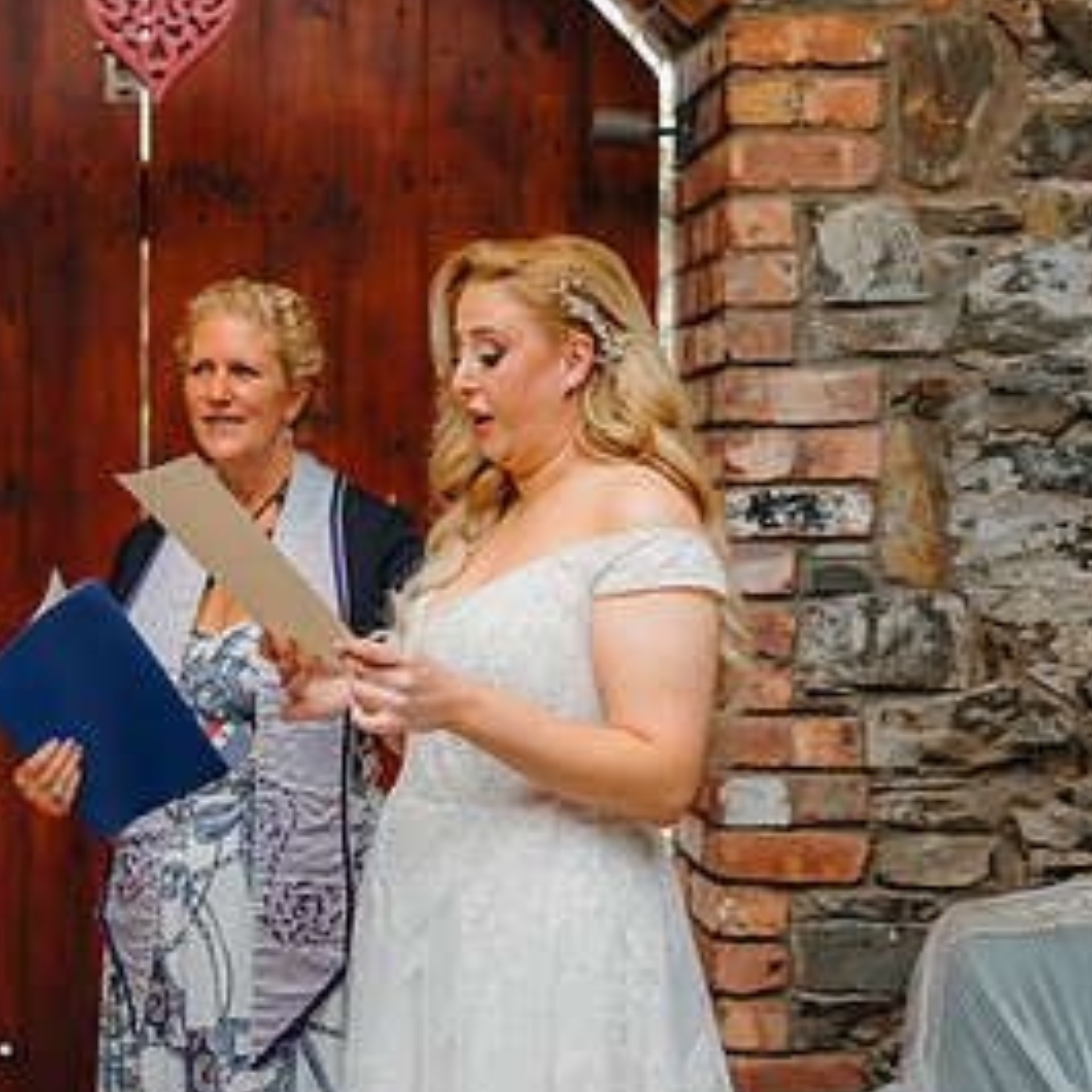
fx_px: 2356
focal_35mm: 66
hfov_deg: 25.4
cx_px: 140
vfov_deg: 26.1
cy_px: 628
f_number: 2
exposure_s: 1/200
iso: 100
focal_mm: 35
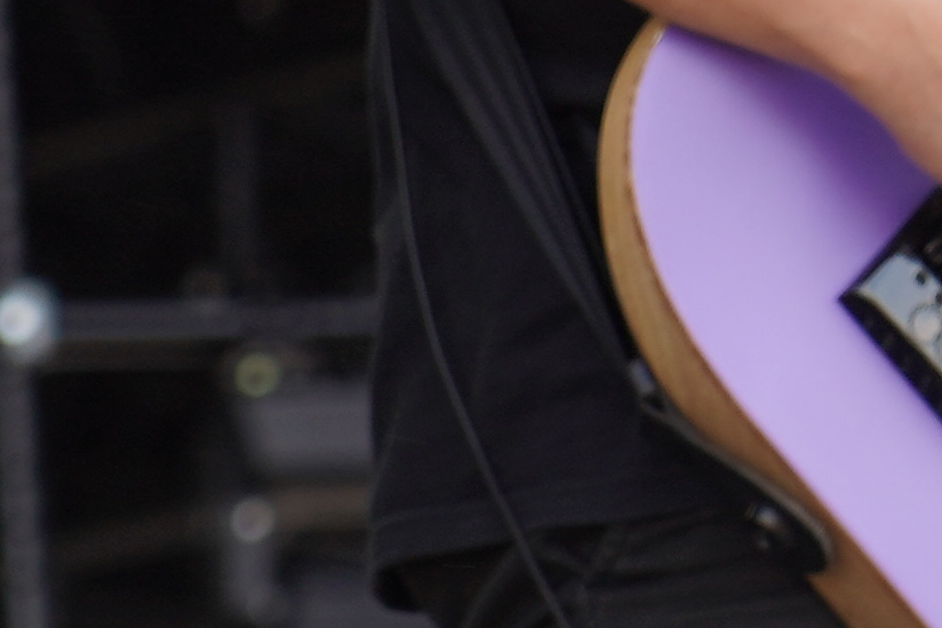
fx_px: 20012
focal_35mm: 765
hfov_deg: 2.7
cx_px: 971
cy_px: -508
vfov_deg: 1.8
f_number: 5
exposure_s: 1/200
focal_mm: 105
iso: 100
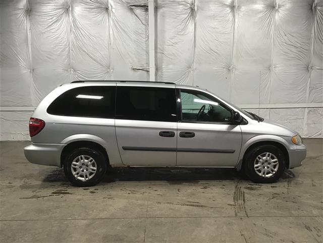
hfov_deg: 58.4
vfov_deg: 45.4
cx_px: 162
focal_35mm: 31
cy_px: 122
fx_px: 289
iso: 50
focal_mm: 3.3
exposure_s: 1/30
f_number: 2.4
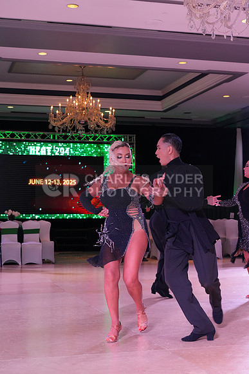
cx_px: 124
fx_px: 581
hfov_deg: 24.2
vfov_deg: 35.6
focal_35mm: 56
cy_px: 187
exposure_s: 1/250
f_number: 7.1
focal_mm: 56
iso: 3200
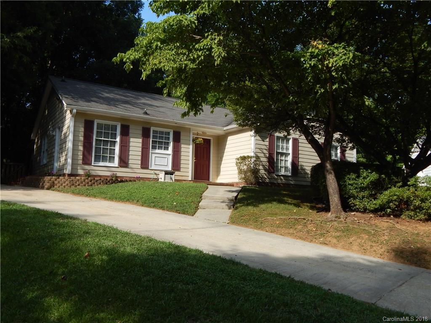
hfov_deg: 58.4
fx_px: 386
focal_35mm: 31
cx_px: 216
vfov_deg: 45.4
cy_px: 162
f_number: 3.2
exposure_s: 1/1000
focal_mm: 5.6
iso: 125
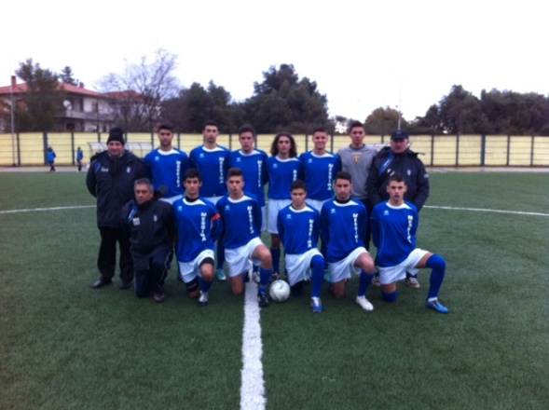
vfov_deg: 40.6
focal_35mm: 35
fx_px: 554
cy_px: 205
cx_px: 274
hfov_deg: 52.7
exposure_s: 1/15
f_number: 2.8
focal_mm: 3.85
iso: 80
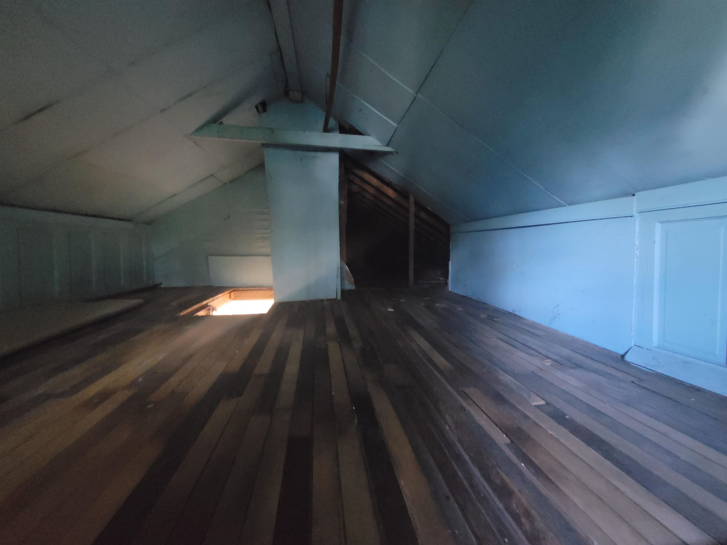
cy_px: 272
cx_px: 364
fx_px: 273
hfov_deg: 106.2
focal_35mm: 13
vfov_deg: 89.9
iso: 2500
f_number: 2.2
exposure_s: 1/20
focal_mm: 2.2
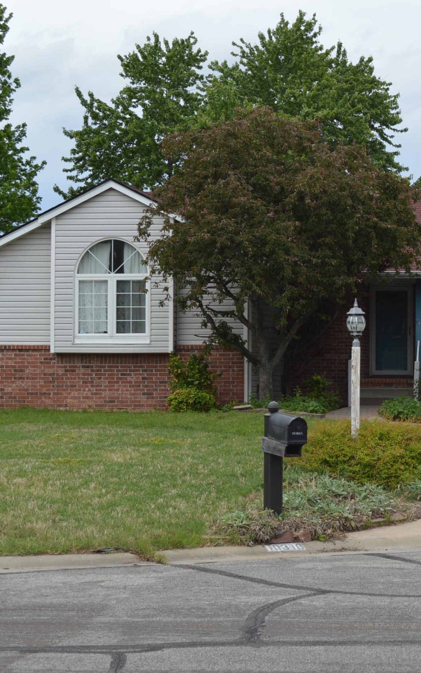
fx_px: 1523
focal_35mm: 83
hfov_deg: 15.3
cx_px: 467
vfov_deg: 24.9
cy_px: 337
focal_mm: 36
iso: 100
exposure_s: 1/250
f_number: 8
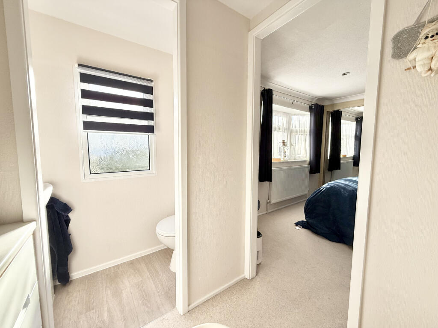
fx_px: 177
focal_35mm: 14
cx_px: 219
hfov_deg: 102.1
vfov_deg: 85.7
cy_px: 164
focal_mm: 2.22
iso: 64
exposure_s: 1/284
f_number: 2.2
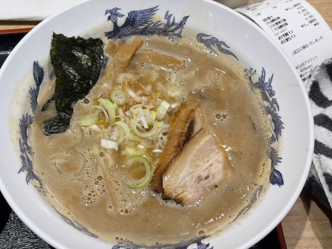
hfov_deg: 33.8
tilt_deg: -61.3
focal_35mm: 57
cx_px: 156
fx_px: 547
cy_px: 136
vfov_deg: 25.7
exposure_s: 1/100
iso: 40
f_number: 1.6
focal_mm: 5.96
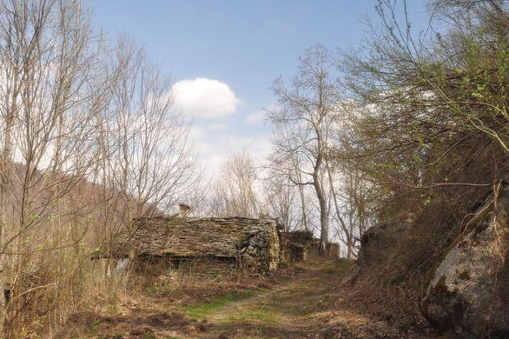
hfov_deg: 45.5
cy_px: 168
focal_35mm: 43
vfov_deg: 31.2
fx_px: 608
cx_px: 257
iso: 400
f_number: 8
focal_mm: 28
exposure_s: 1/80
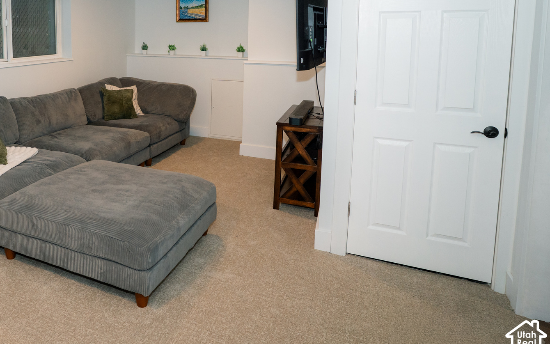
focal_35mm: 28
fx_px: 420
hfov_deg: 61.4
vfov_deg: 42.6
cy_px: 71
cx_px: 115
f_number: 4
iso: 800
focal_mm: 17
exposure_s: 1/250
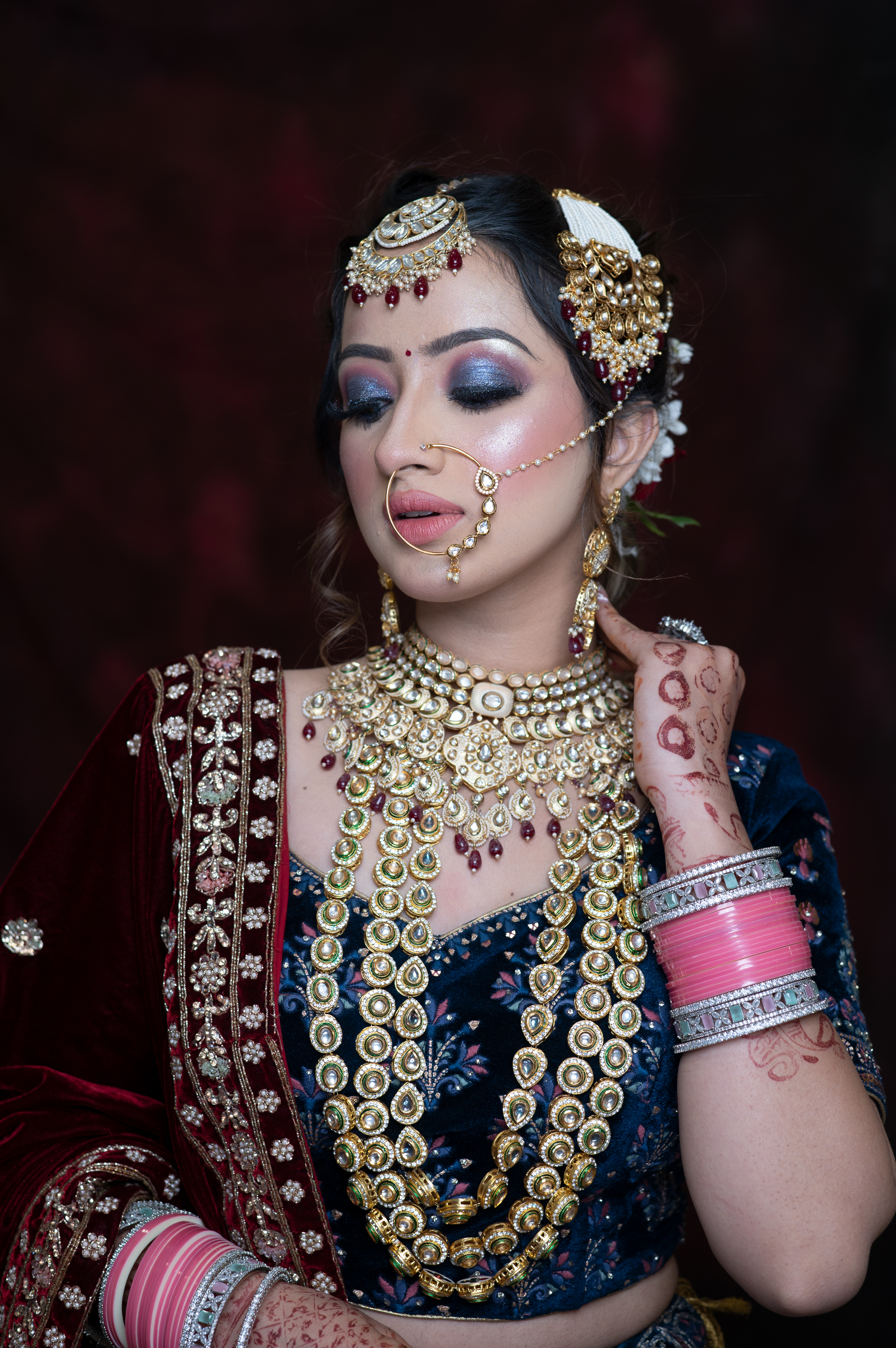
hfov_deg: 27.0
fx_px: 1869
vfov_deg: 39.6
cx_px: 448
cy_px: 674
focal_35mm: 50
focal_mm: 50
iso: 200
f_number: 3.5
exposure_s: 1/125
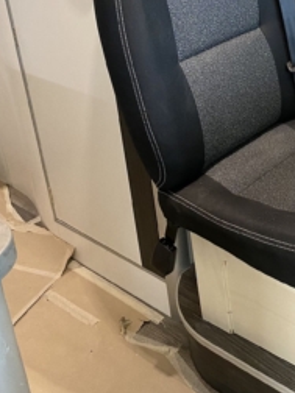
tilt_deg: -23.0
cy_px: 88
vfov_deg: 34.1
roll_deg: +2.5
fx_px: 625
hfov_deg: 25.1
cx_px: 307
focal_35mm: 55
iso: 400
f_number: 1.8
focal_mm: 4.25
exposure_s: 1/50
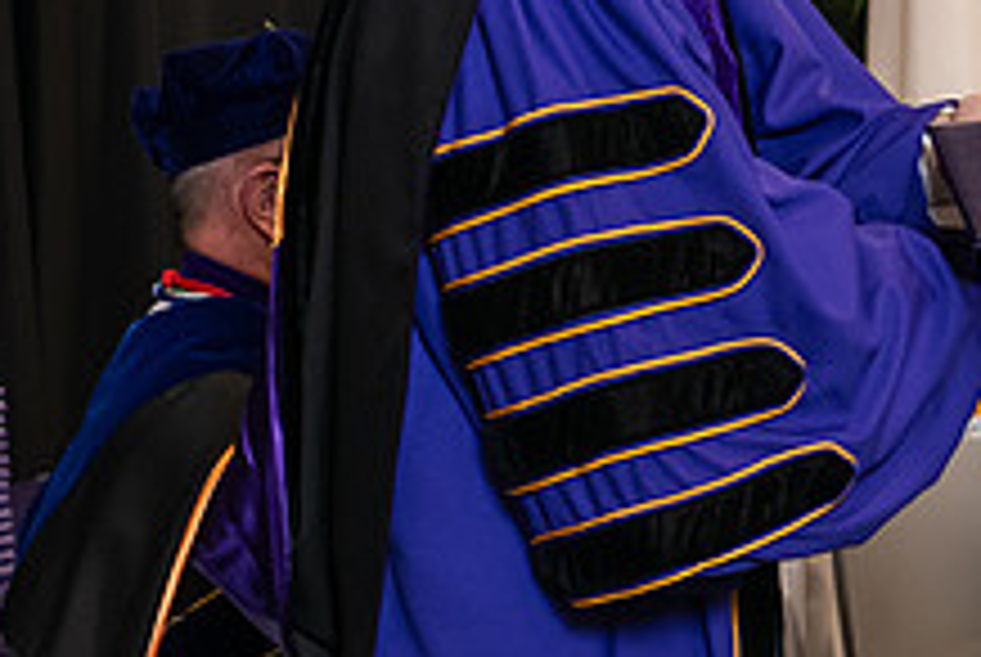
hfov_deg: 10.9
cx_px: 1026
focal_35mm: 186
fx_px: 5075
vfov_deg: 7.4
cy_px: 128
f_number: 5
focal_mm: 70
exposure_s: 1/125
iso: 1600
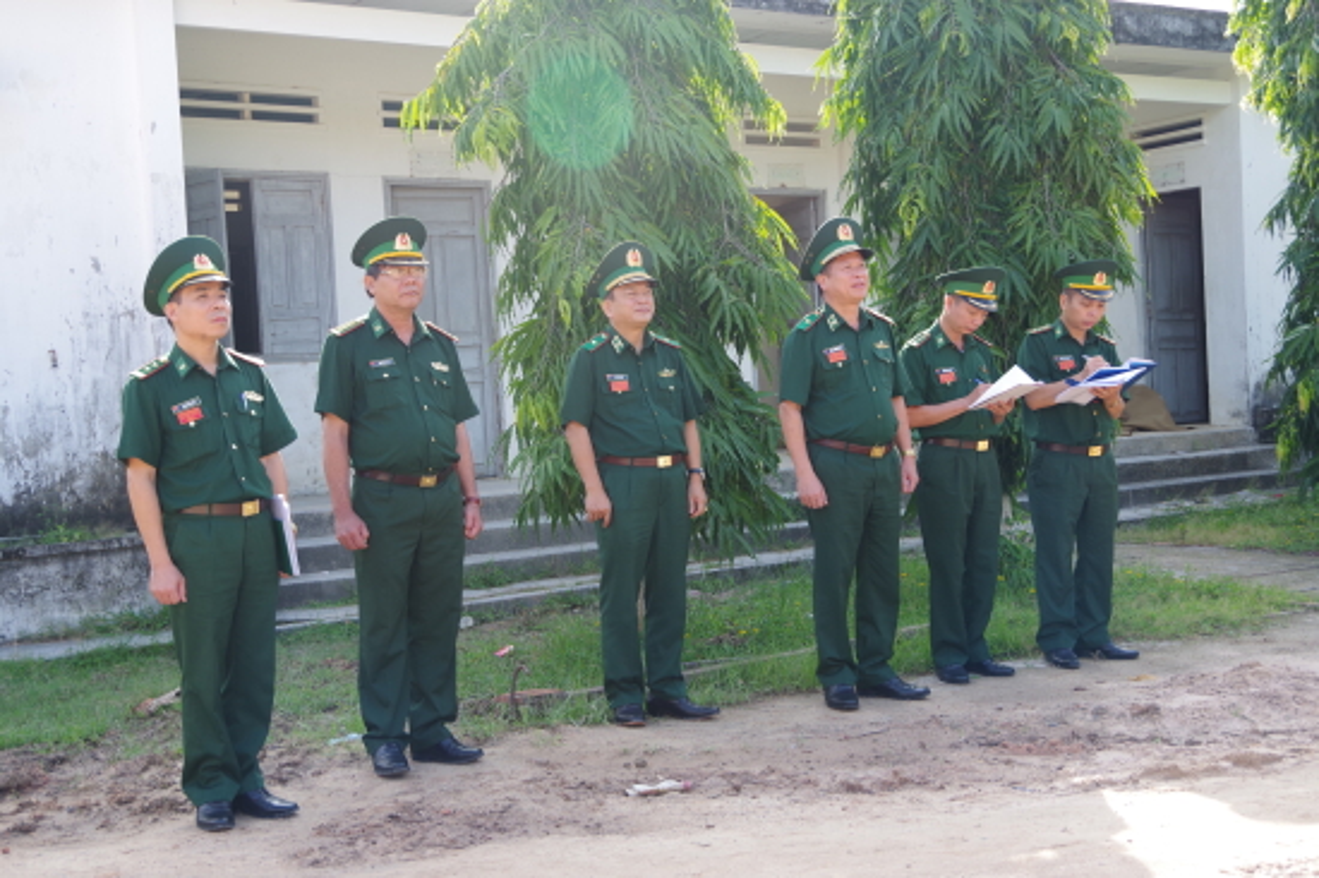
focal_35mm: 46
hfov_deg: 42.8
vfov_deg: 29.2
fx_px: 1684
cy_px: 439
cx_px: 660
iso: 200
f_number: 5
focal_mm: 31
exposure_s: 1/125
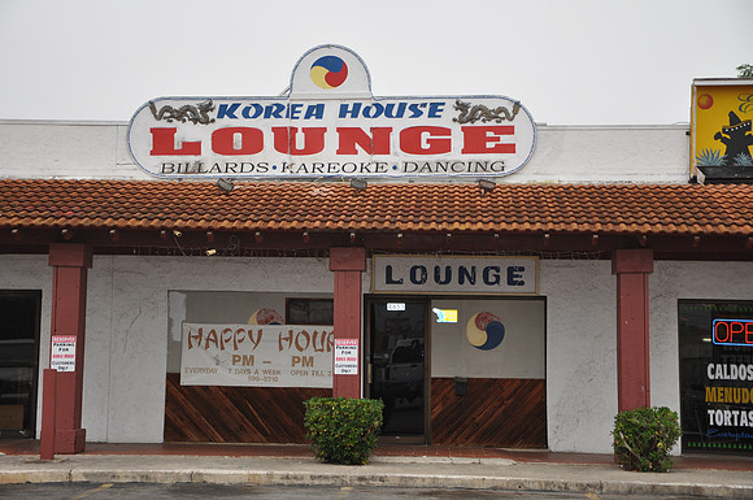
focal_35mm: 63
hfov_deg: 31.9
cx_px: 376
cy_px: 250
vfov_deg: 21.5
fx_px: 1316
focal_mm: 42
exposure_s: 1/200
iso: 280
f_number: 4.8
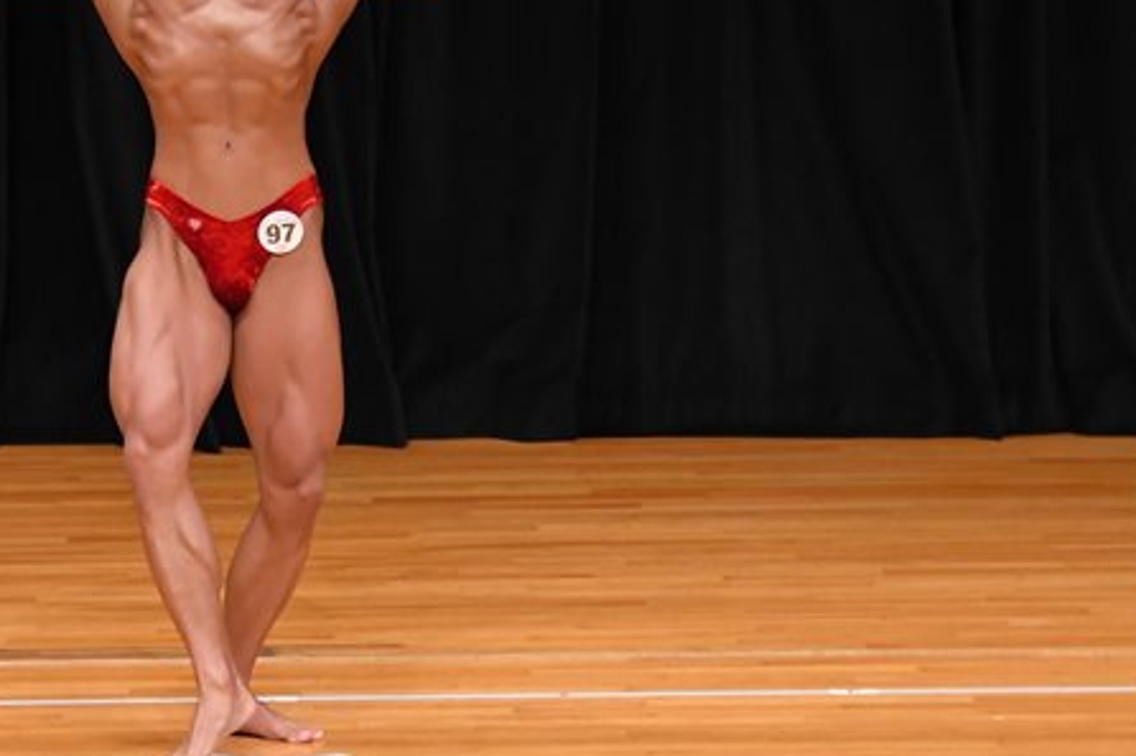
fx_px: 13153
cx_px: 243
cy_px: 267
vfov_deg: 3.3
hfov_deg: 4.9
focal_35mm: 417
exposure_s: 1/400
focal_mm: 160
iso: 3200
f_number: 5.6
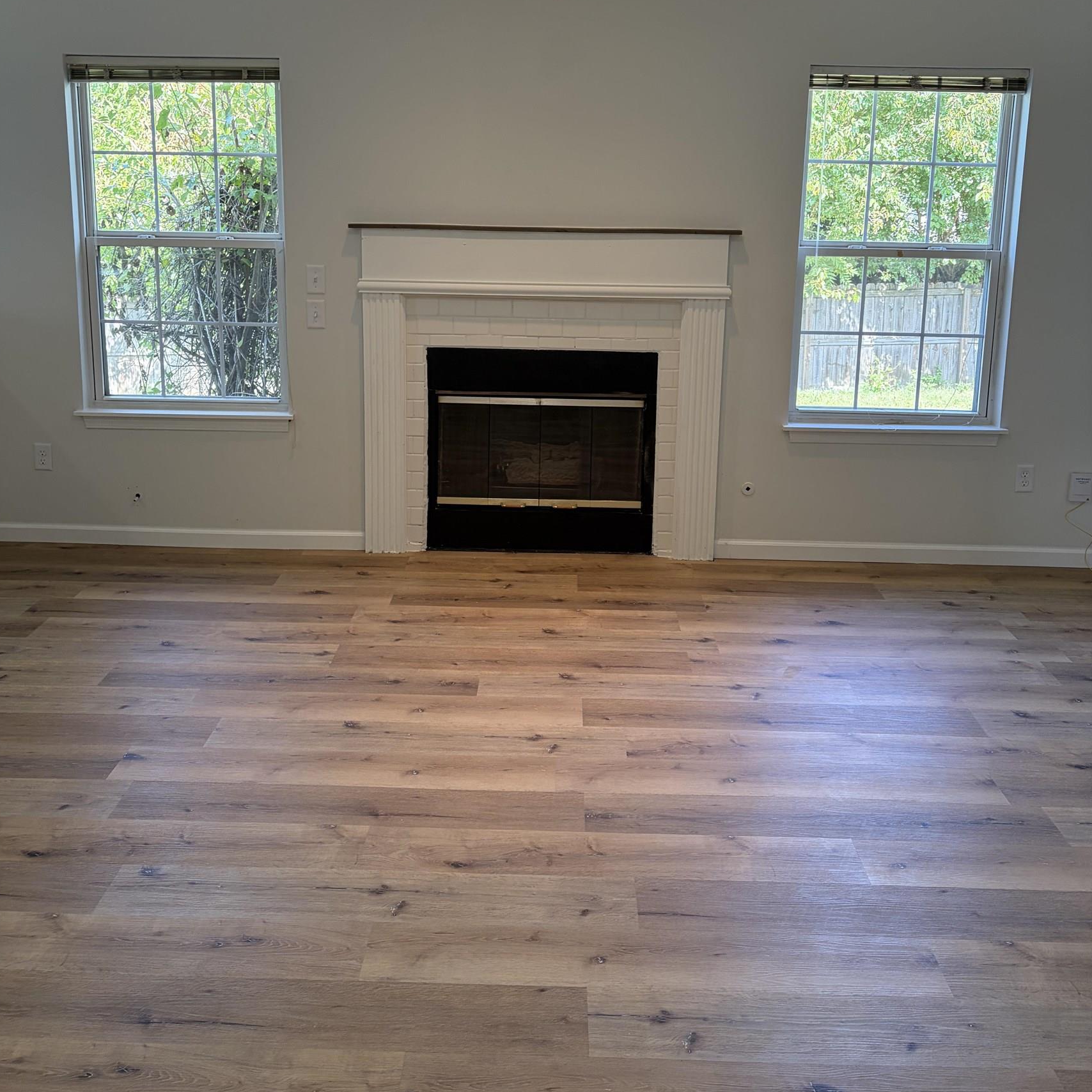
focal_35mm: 31
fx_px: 1106
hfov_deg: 52.5
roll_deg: -0.6
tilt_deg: -8.1
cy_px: 380
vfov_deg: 51.7
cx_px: 543
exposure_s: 1/120
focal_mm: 5.96
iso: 100
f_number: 1.6
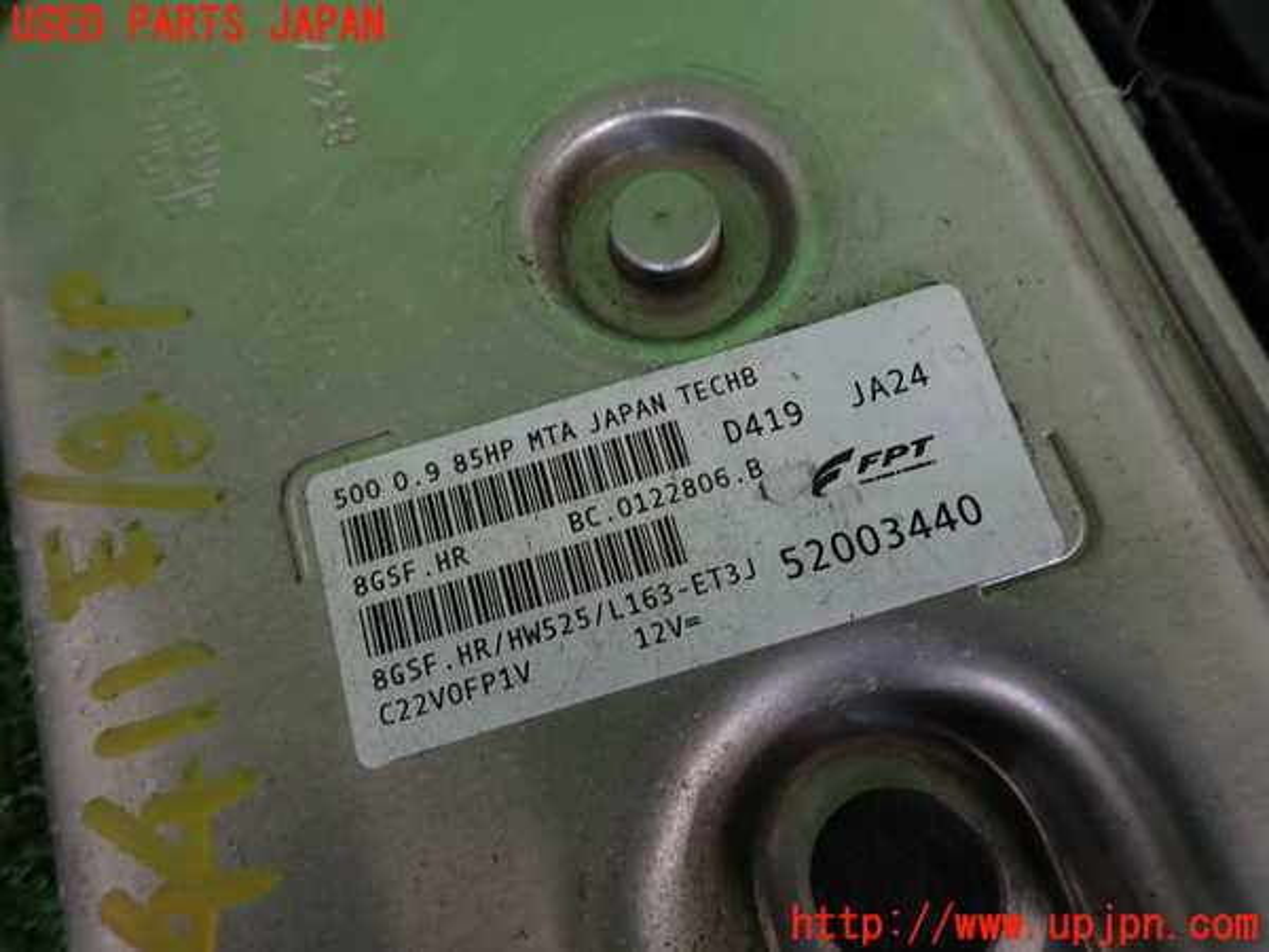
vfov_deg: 54.9
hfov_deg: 69.4
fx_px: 916
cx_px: 634
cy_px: 476
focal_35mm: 25
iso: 125
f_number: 2
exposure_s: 1/60
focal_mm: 4.5
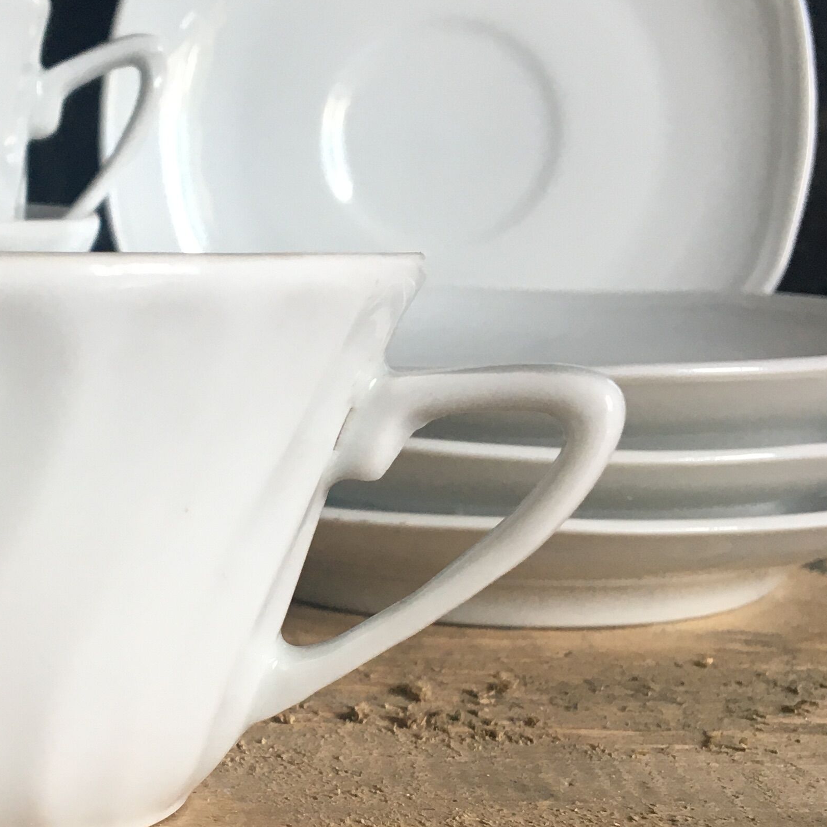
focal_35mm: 65
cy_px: 552
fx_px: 1757
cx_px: 64
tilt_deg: -10.9
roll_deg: -0.1
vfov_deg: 26.3
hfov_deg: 25.6
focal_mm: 4.15
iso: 64
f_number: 2.2
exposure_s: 1/33
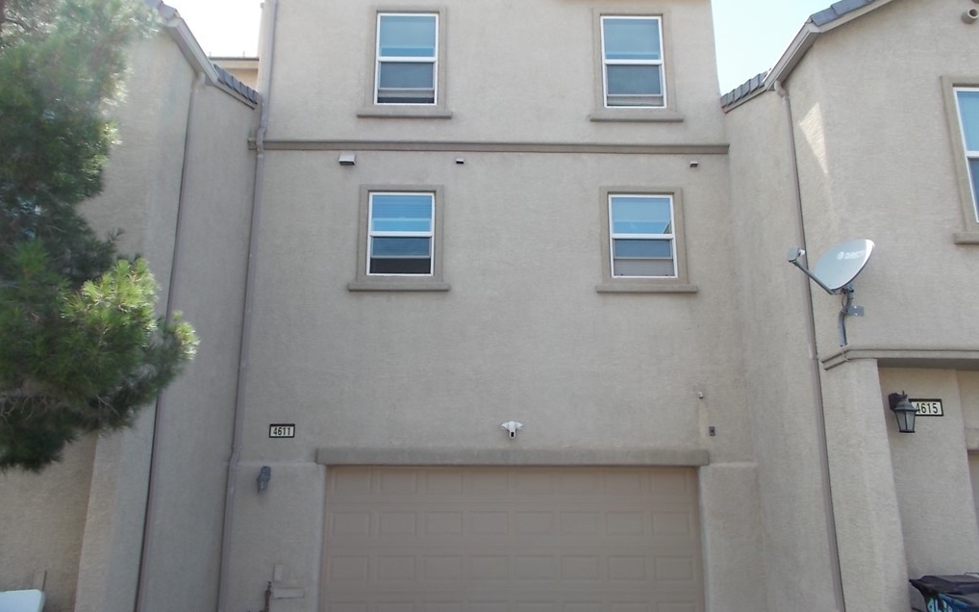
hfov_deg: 59.7
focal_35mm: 32
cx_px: 489
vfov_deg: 39.4
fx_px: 854
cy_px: 281
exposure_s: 1/250
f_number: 3.4
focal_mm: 5.3
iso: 80
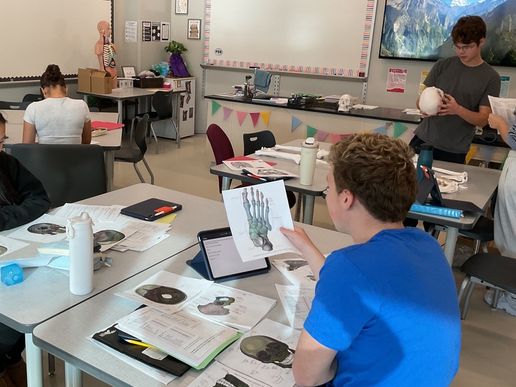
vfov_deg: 38.6
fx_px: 551
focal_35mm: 37
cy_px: 181
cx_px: 203
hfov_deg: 49.8
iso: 64
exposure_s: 1/60
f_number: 1.8
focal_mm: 3
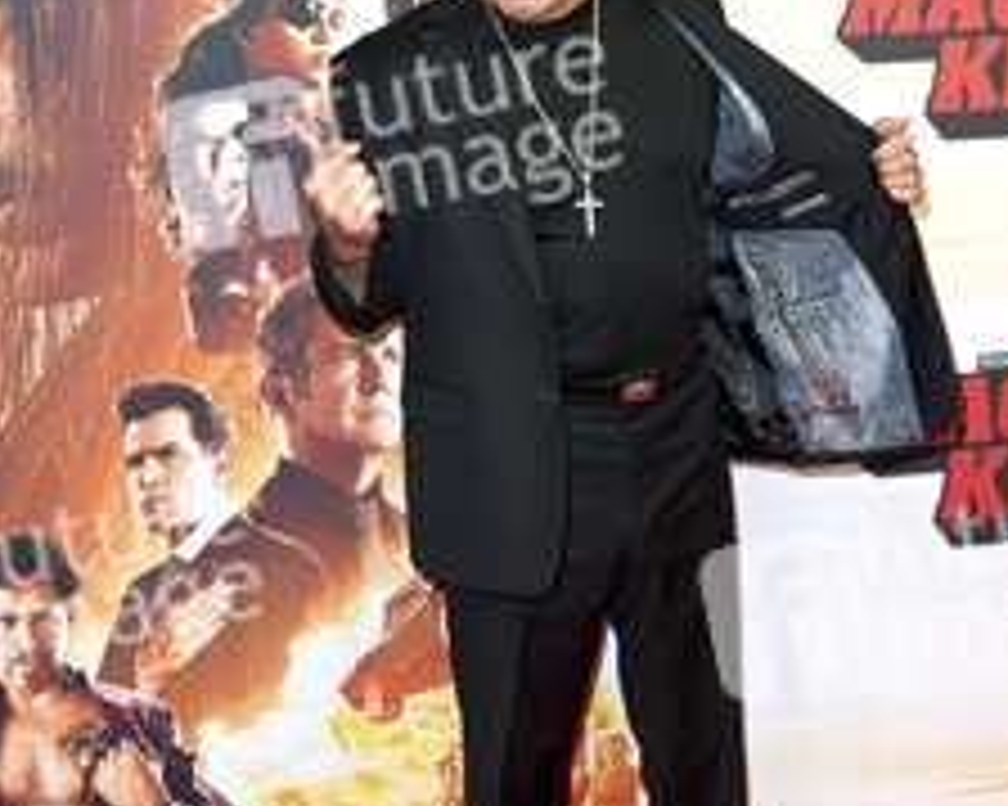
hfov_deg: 28.3
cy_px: 369
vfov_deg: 22.8
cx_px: 524
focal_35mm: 67
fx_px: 1998
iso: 800
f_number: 5
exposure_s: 1/250
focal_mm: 40
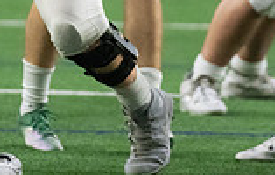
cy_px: -139
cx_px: 63
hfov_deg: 2.7
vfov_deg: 1.7
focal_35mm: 779
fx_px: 5870
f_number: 2.8
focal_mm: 194
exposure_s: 1/1250
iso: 6400
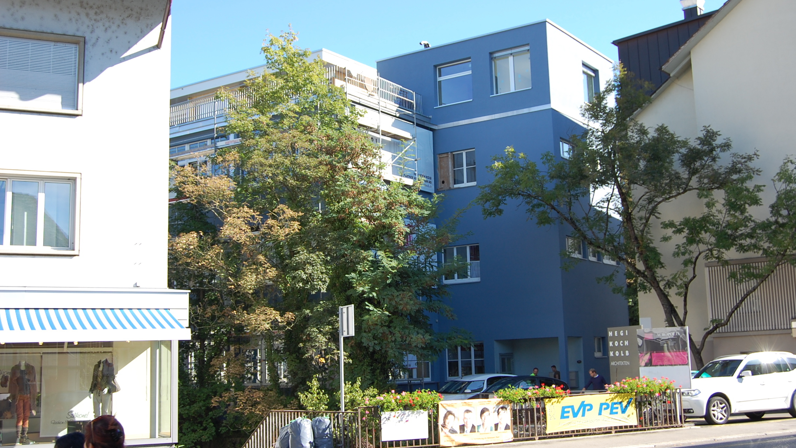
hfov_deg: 46.4
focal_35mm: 44
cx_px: 398
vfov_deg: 27.1
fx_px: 929
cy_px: 198
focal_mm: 28
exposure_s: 1/200
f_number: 7.1
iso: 200
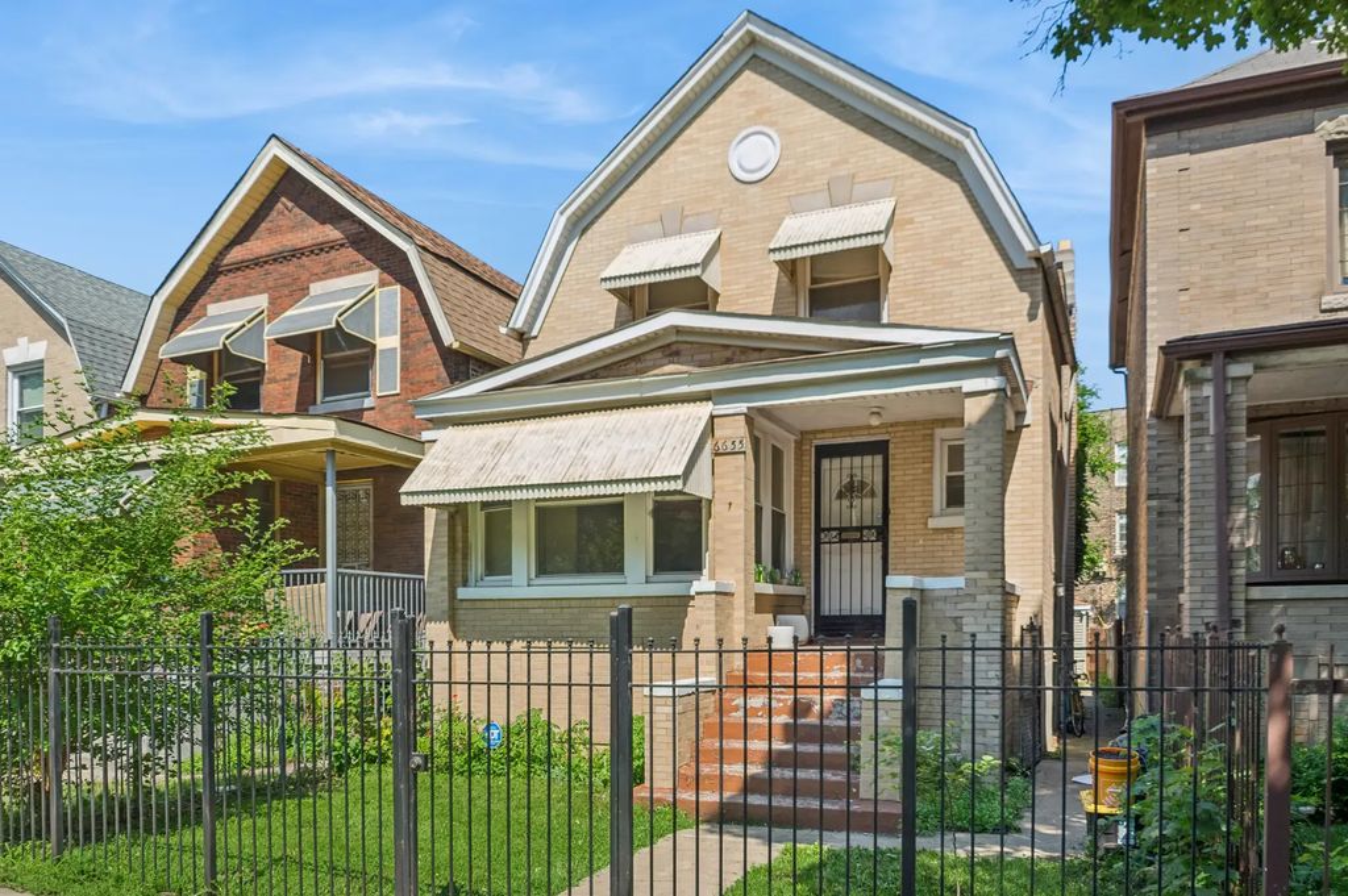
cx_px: 674
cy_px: 448
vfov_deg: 53.1
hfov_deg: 73.8
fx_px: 898
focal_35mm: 24
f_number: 8
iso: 400
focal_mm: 15.6
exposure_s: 1/500
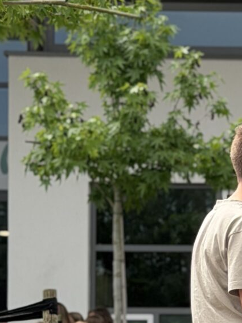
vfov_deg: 9.1
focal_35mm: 217
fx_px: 2021
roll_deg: +0.0
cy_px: 315
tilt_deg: +1.6
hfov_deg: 6.7
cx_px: 453
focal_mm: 6.76
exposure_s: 1/4098
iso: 100
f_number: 1.78
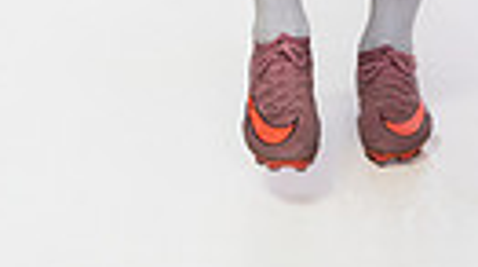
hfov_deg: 11.7
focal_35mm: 184
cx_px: 409
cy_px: -523
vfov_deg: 6.1
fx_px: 2327
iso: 640
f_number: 6.3
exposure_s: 1/250
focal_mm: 51
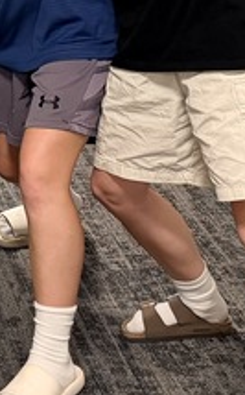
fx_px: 1309
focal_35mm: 122
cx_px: -181
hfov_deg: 10.2
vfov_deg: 16.6
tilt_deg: -14.1
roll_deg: +1.2
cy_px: -33
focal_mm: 6.76
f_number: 1.78
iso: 250
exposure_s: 1/75
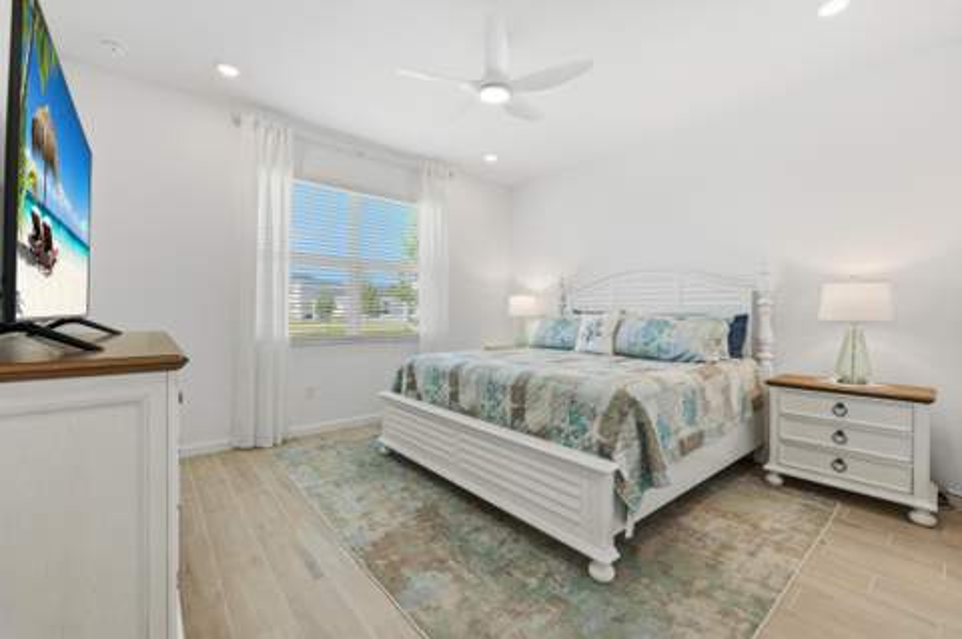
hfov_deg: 104.3
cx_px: 481
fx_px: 374
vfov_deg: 81.1
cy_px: 320
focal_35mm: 14
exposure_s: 1/10
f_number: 9
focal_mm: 14
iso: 250
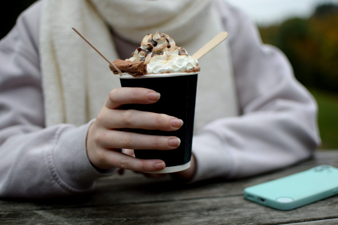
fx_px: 493
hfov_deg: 37.9
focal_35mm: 52
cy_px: 112
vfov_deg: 25.8
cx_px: 169
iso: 100
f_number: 1.8
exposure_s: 1/640
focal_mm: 35
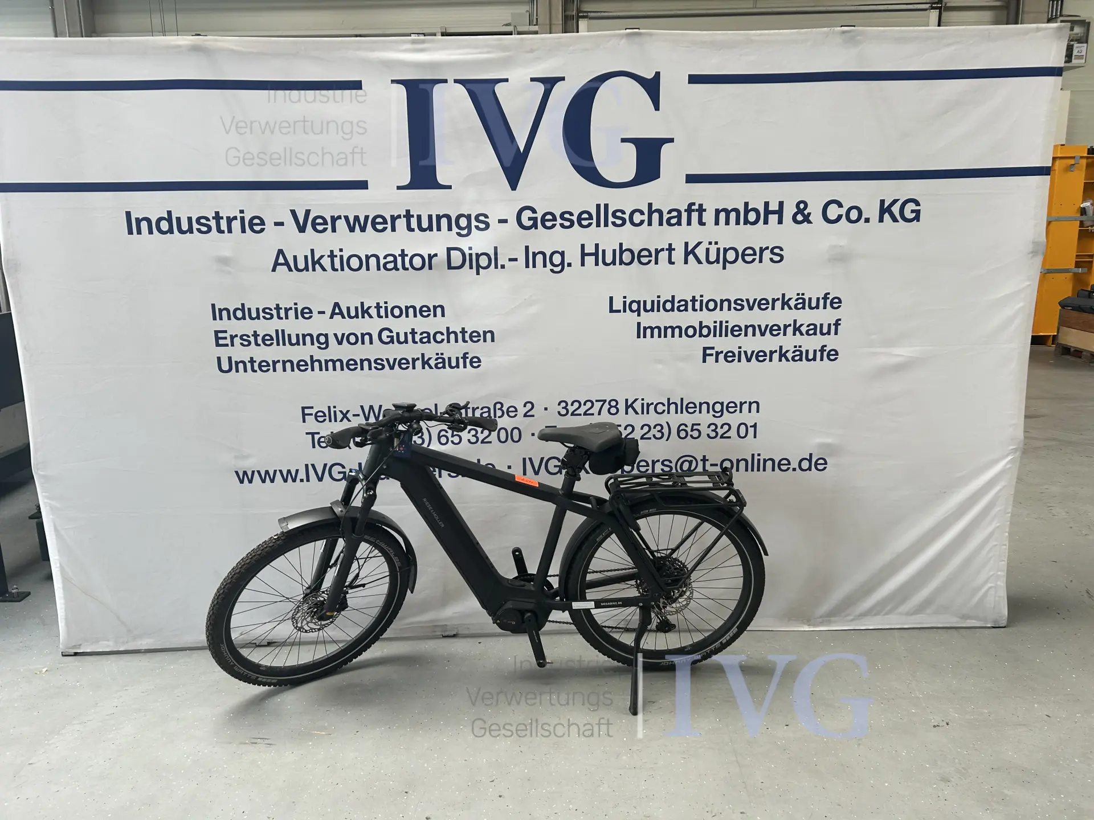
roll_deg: +3.2
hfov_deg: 67.3
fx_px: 822
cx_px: 547
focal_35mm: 26
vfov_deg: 53.1
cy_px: 410
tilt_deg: -10.0
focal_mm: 5.7
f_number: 1.5
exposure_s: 1/121
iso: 64
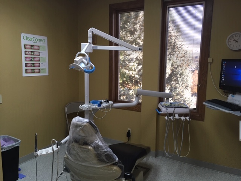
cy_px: 90
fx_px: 202
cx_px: 120
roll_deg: -1.3
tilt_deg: -9.3
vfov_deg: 48.2
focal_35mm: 29
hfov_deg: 61.7
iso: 40
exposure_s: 1/30
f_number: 2.2
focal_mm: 4.15
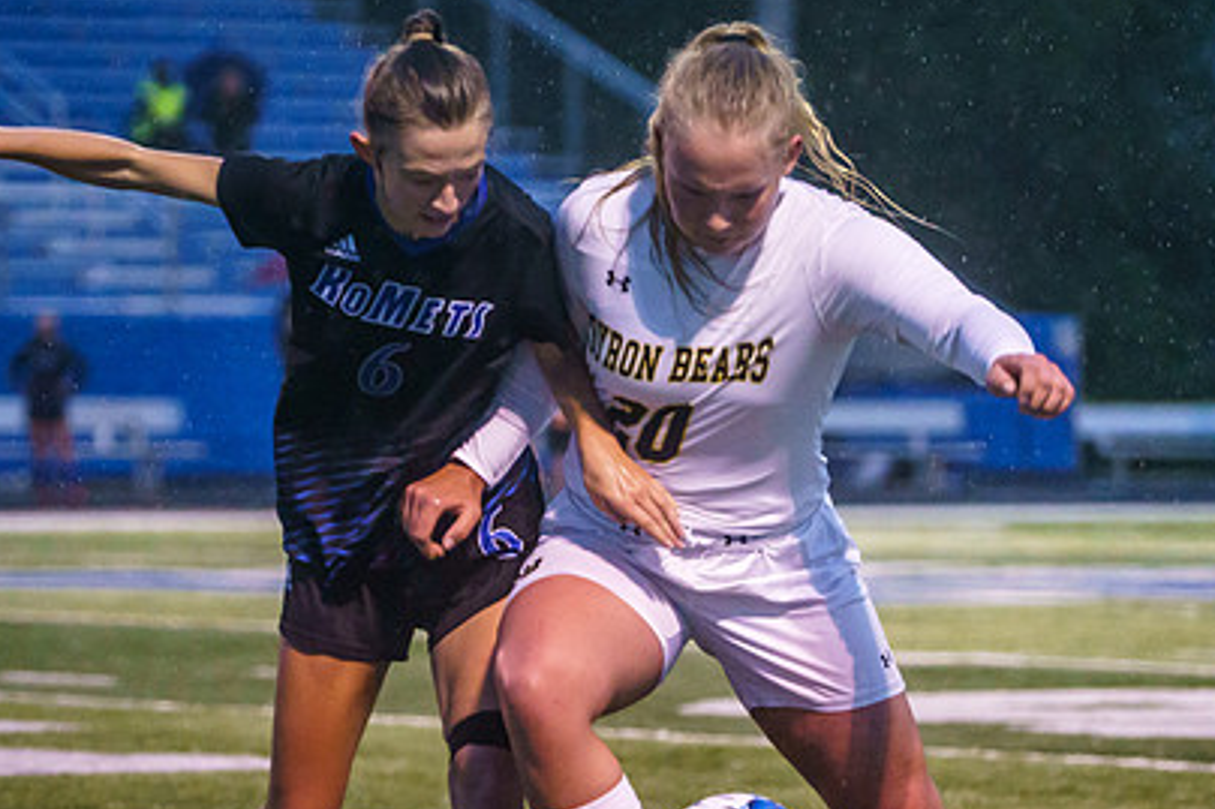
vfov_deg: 4.9
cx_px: 607
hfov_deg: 7.3
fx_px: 9479
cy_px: 660
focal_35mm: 281
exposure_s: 1/800
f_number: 4
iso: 8000
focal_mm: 165
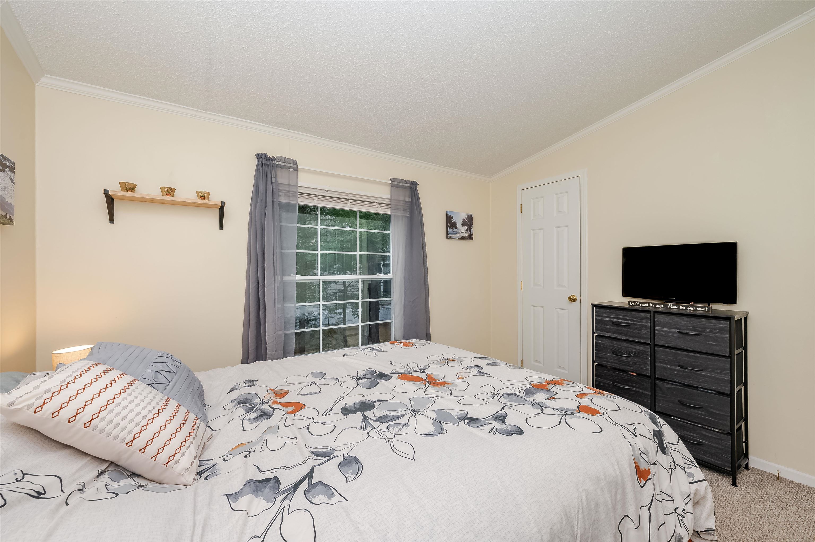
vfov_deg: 81.1
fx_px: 317
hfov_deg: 104.3
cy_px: 271
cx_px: 408
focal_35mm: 14
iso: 500
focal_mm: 14
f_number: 9
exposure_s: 1/125
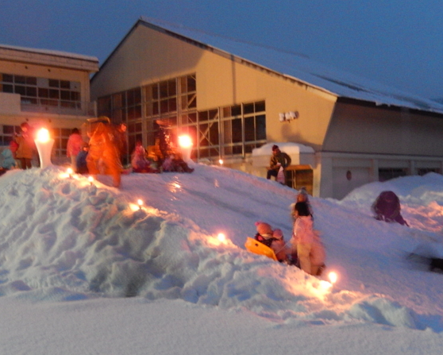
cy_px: 178
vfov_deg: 34.9
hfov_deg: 42.9
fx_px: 564
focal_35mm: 43
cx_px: 226
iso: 1100
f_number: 4.2
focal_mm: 7.3
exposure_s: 1
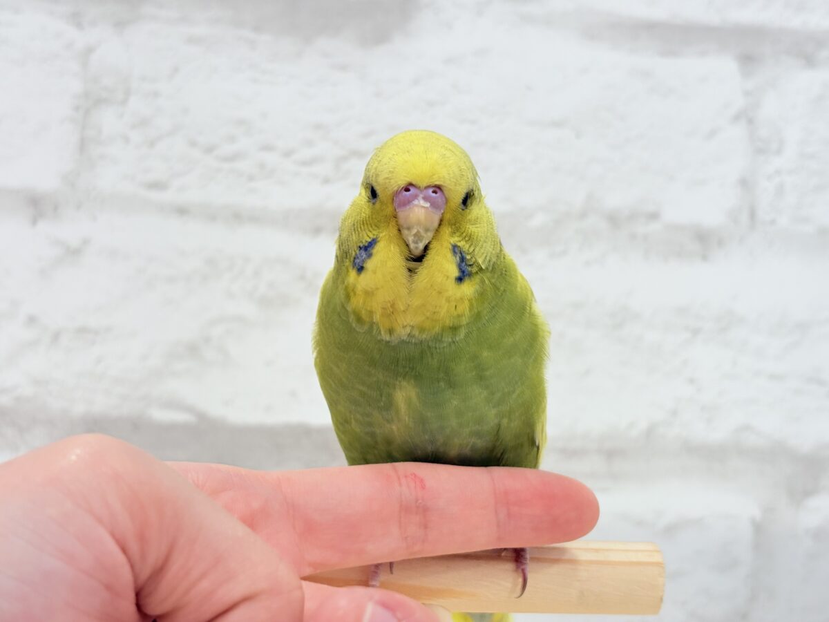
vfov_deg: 28.0
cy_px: 311
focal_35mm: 52
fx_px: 1245
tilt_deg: +1.9
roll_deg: -2.8
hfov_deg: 36.8
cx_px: 414
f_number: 1.6
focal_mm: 5.96
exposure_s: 1/100
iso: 64
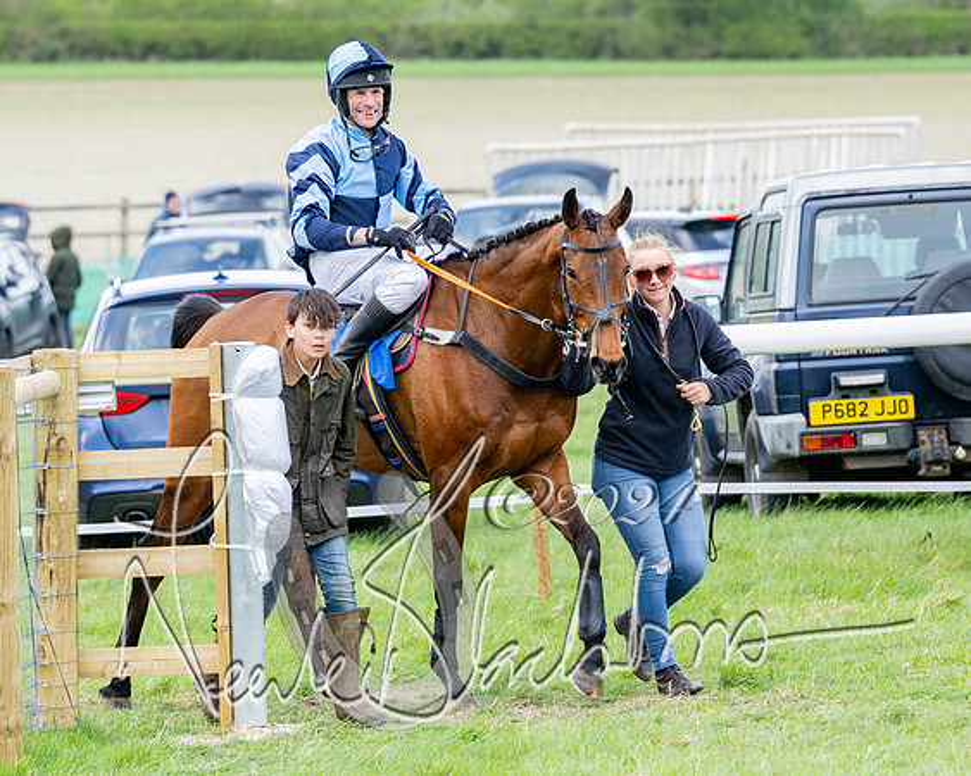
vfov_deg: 5.1
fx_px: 8771
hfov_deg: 6.3
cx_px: 472
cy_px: 303
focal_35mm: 305
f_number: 5.6
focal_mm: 200
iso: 400
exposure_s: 1/400
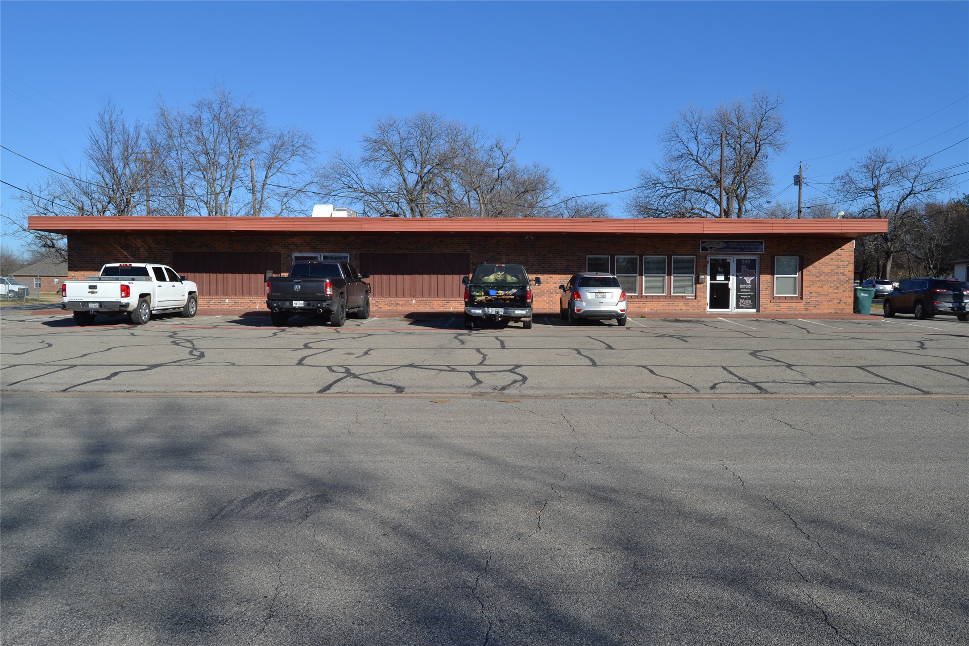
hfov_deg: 67.4
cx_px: 484
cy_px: 323
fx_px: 727
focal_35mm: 27
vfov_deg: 47.9
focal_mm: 18
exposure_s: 1/320
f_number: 9
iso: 100
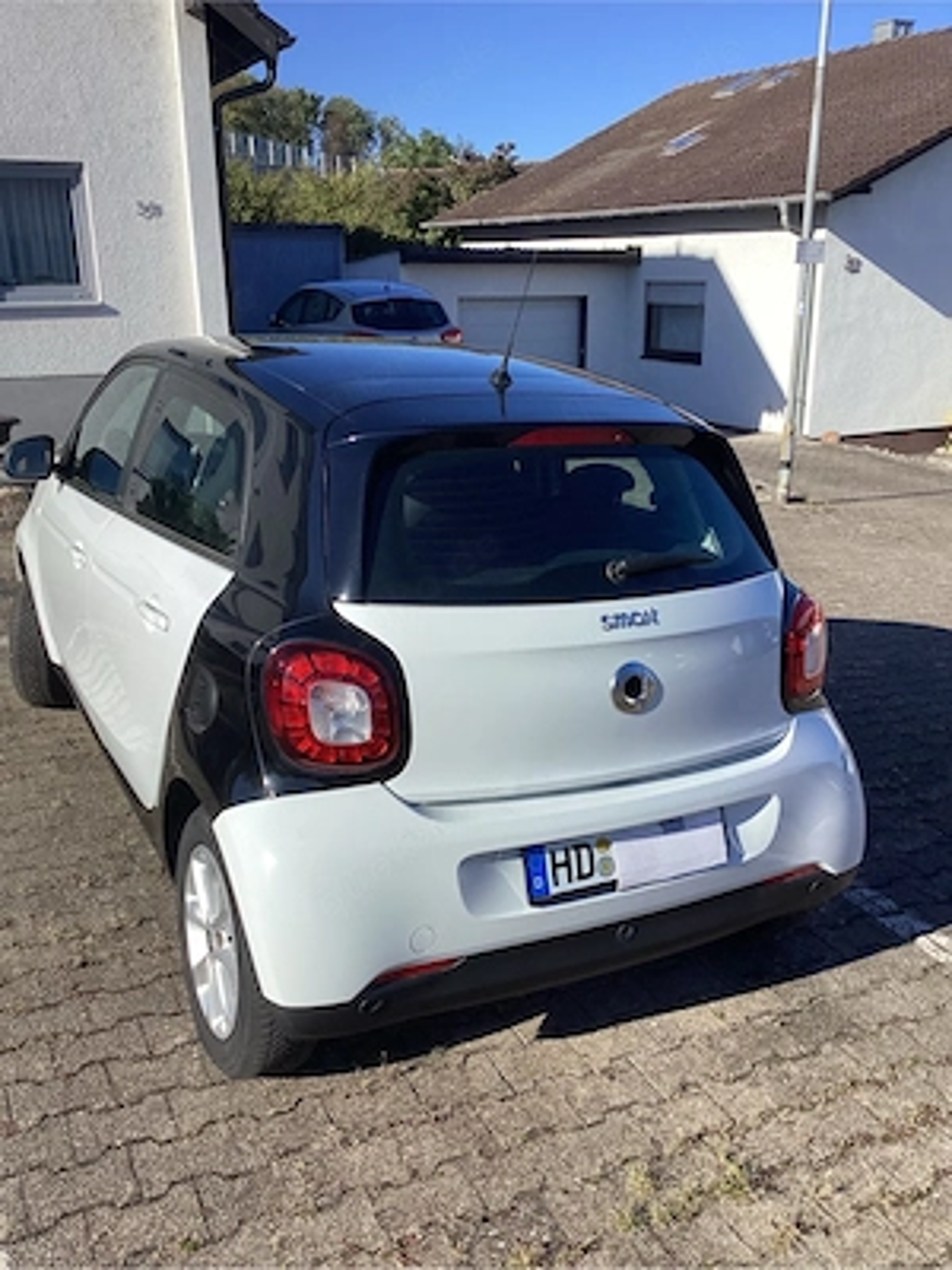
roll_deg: +1.1
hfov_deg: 45.4
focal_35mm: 31
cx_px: 476
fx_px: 1137
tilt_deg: -20.0
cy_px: 635
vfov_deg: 58.4
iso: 25
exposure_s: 1/1538
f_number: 2.4
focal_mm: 3.3
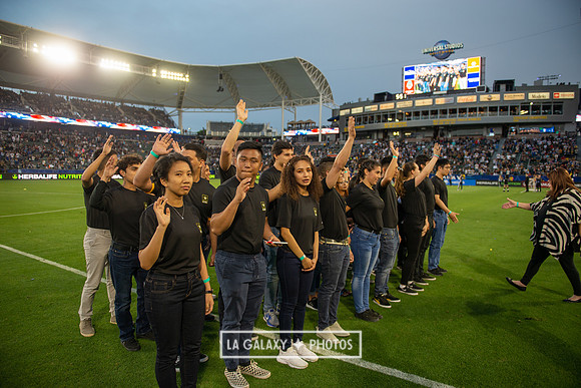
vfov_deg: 53.2
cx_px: 290
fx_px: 387
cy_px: 194
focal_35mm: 24
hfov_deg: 73.7
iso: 400
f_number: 2.8
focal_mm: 24
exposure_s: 1/500
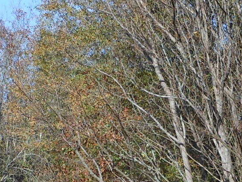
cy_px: 225
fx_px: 1237
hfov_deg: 11.1
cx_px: 232
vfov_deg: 8.3
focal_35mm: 177
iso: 80
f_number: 4
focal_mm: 5.9
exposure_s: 1/400
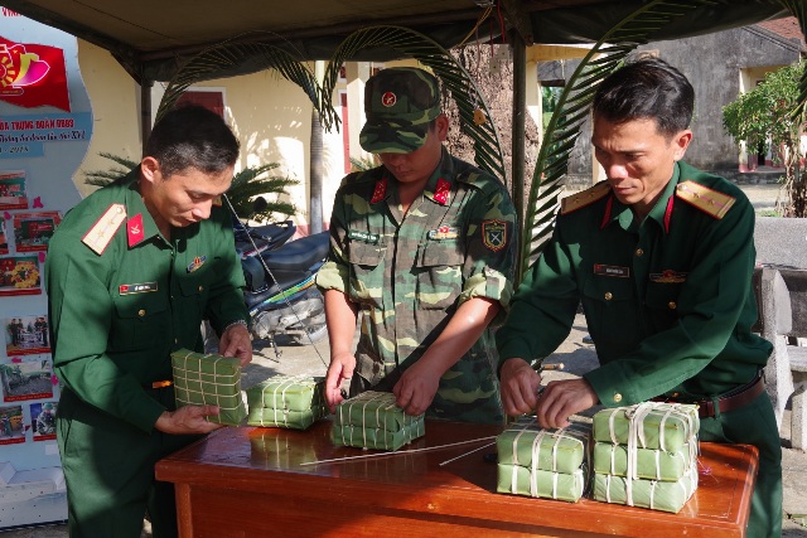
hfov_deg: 46.4
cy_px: 269
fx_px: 942
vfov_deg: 31.9
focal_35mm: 42
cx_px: 404
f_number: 5.6
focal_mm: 28
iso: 200
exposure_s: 1/250
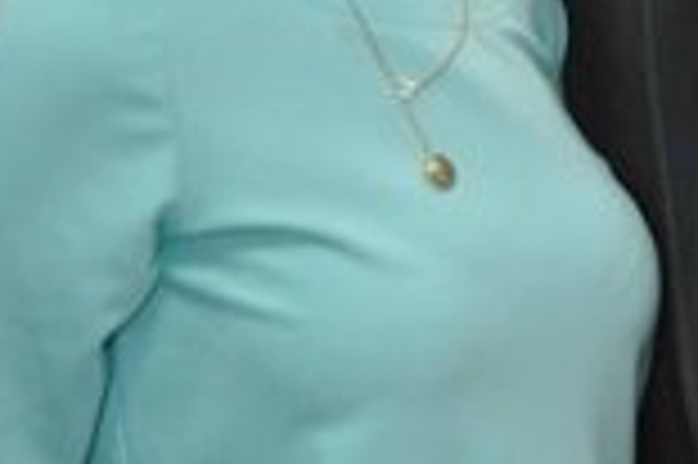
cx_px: 1410
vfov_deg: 8.6
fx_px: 3043
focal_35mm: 157
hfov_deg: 11.7
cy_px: -108
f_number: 4
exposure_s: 1/125
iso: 1600
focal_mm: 25
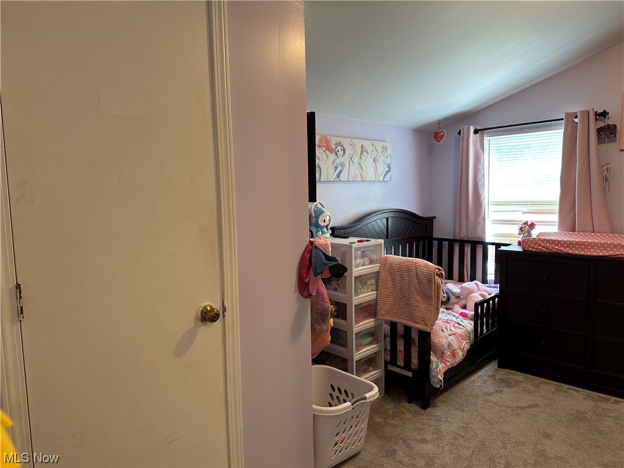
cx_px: 312
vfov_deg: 56.8
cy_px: 234
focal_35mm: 24
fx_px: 433
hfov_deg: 71.6
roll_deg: +1.7
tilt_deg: -6.1
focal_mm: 6.86
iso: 160
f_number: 1.78
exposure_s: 1/60
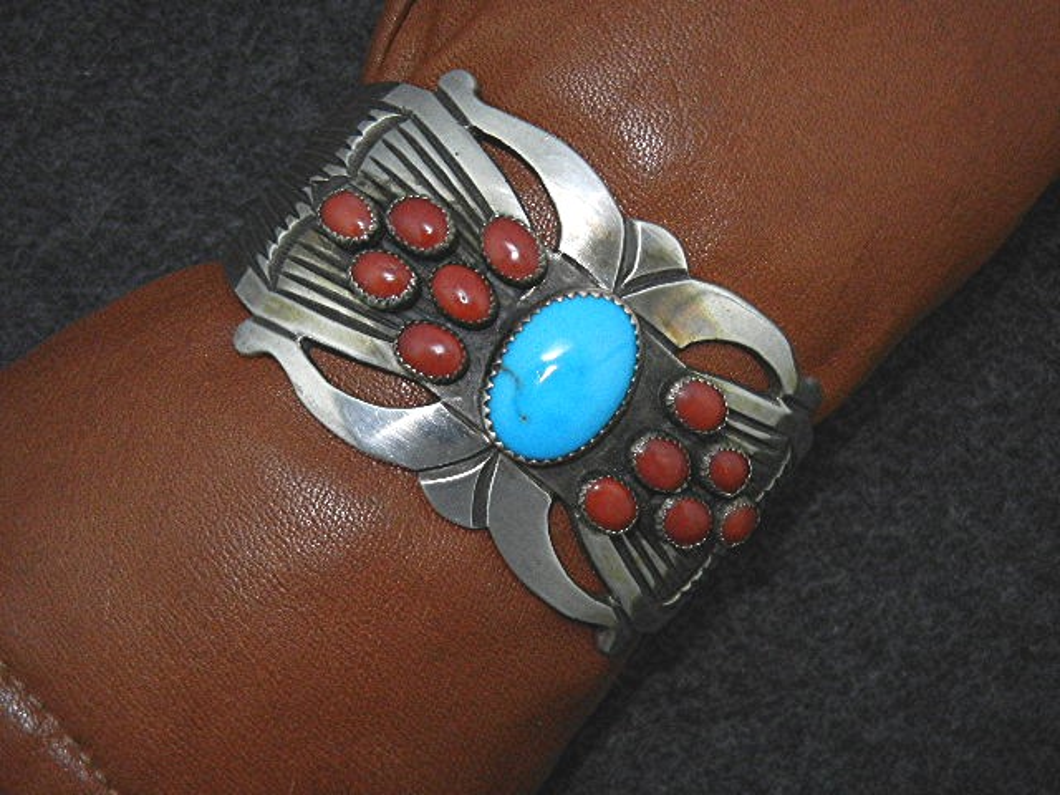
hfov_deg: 36.8
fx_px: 1592
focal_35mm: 52
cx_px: 530
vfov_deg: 28.0
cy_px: 398
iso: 800
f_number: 7.8
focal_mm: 9.3
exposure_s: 1/30
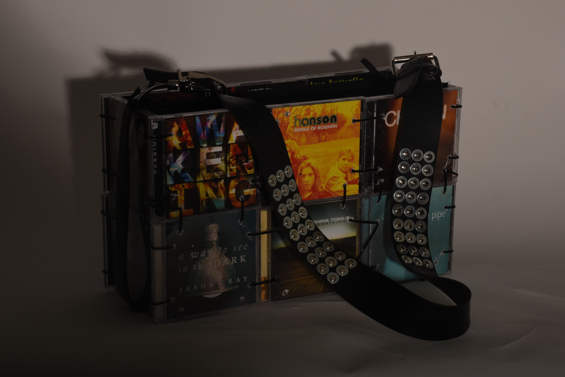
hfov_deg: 22.6
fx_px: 1412
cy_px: 188
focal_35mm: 90
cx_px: 282
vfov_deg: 15.2
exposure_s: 1/200
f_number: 18
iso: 100
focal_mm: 60
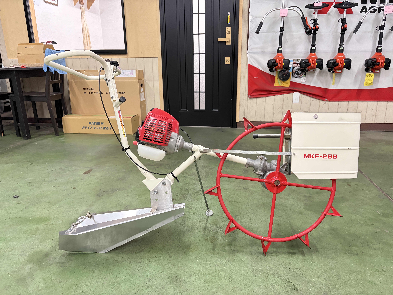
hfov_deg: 67.3
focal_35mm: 26
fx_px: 295
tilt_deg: -16.2
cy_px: 148
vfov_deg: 53.1
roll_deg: +0.5
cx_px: 196
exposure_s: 1/60
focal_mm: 5.96
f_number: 1.6
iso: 500
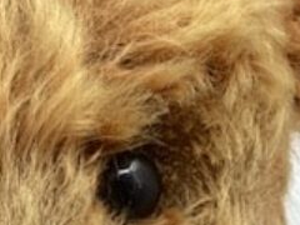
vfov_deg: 15.9
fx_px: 806
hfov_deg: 20.4
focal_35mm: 93
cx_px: 1
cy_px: 78
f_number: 2.4
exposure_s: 1/100
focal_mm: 3.3
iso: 25
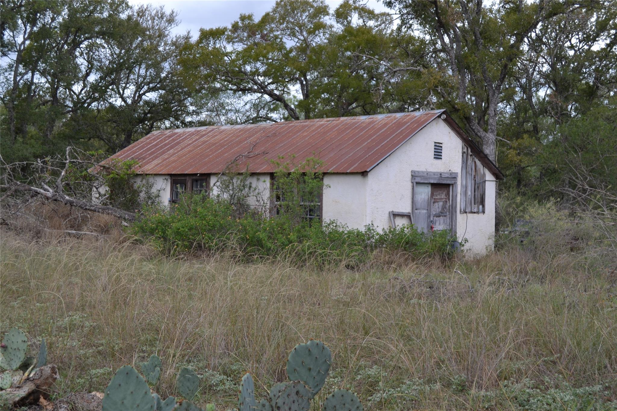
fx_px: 823
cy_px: 206
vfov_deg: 28.1
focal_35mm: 48
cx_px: 308
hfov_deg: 41.1
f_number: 5
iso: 100
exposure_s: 1/100
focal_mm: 32
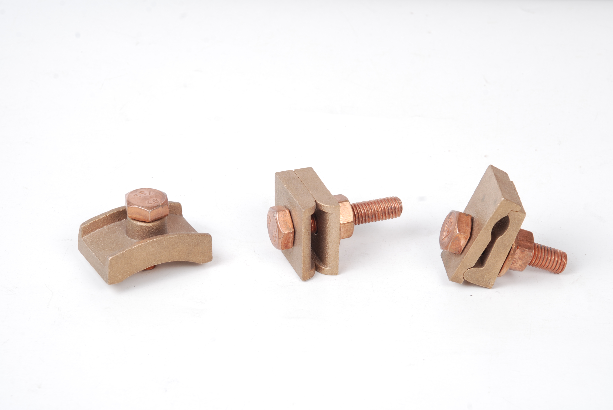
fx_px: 2174
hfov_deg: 16.1
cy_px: 205
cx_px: 306
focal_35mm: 128
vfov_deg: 10.8
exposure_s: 1/125
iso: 100
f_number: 13
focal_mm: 85
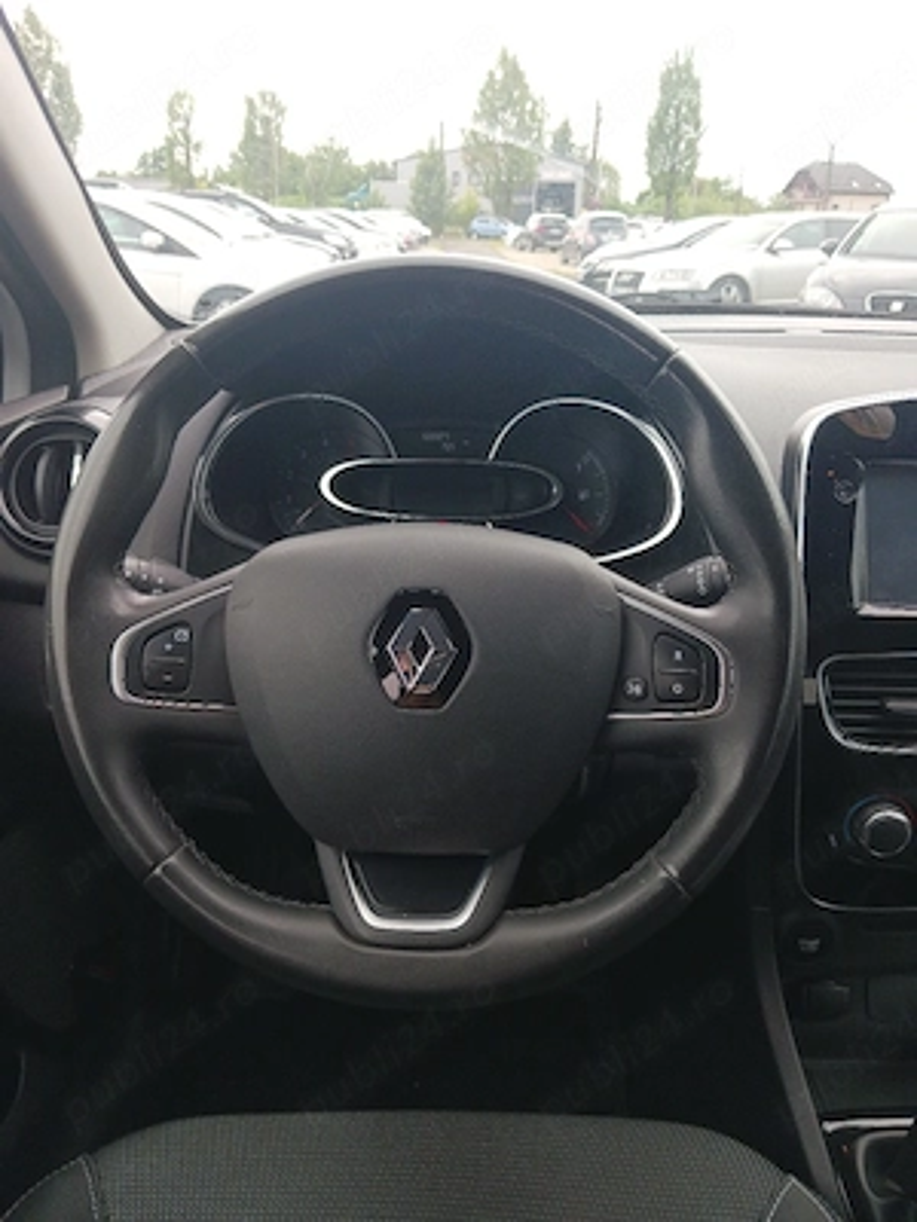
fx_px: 954
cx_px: 458
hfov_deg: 51.4
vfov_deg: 65.3
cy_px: 611
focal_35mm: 27
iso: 32
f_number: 1.8
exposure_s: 1/50
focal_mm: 4
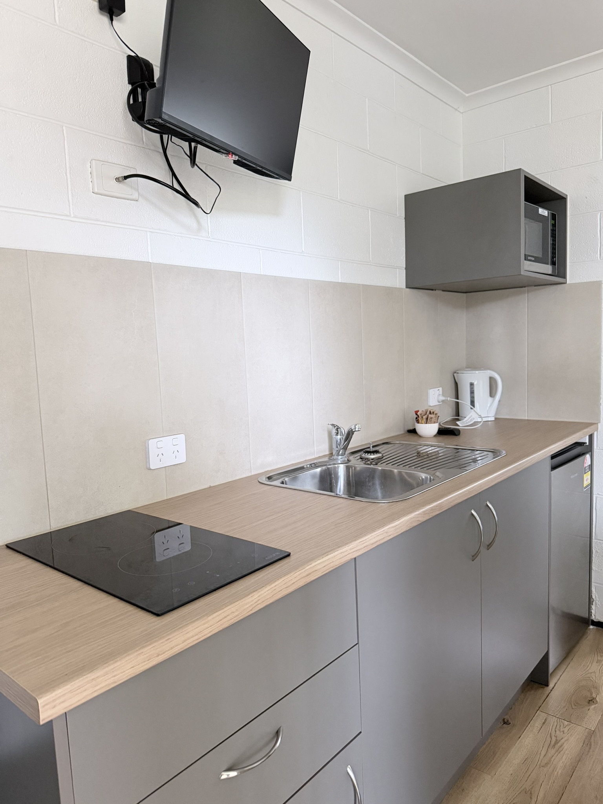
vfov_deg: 71.6
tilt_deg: -5.5
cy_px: 402
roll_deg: +2.4
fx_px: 557
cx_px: 302
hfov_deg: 56.8
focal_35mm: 24
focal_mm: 6.76
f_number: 1.78
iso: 500
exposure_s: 1/60
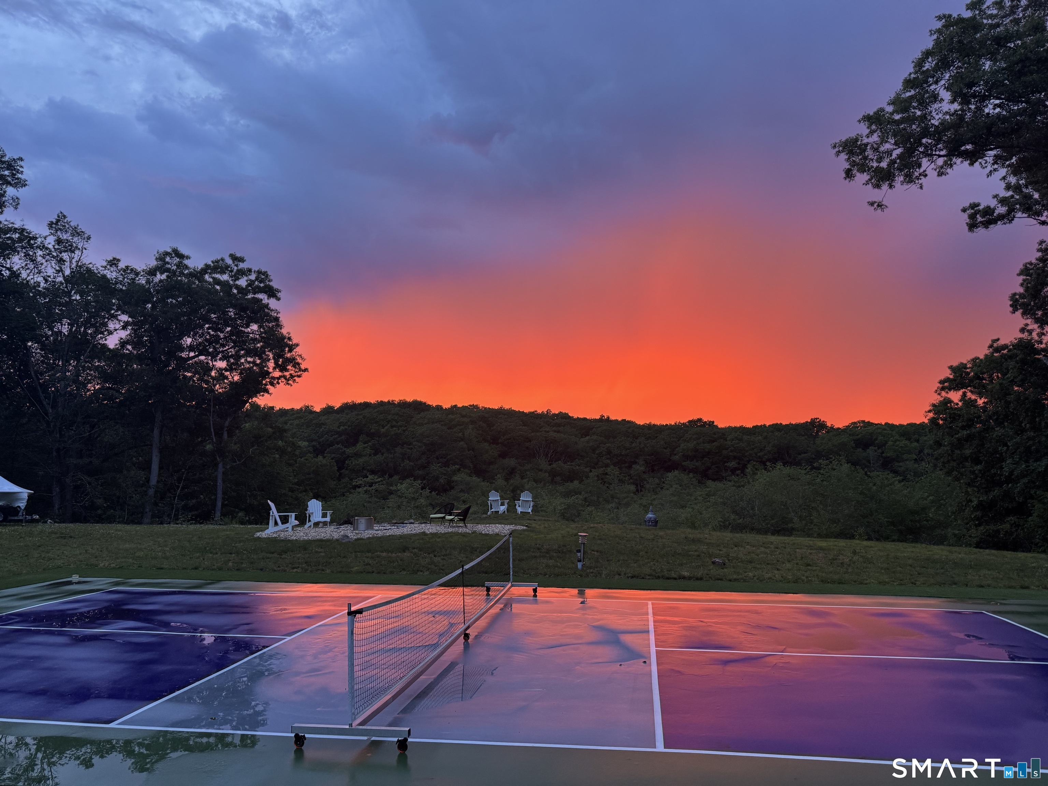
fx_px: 727
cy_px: 393
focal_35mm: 24
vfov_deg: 56.8
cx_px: 524
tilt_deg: +5.3
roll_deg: -0.1
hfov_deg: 71.6
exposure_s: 1/73
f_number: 1.78
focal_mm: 6.76
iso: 200
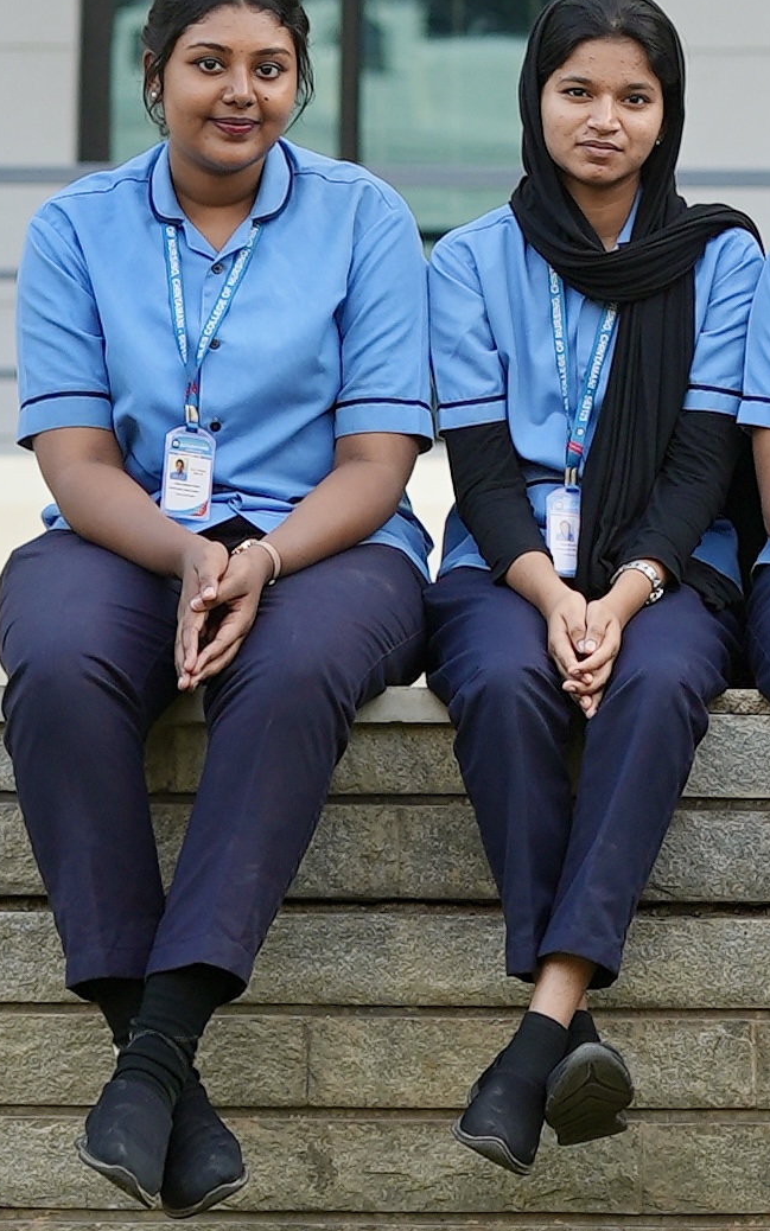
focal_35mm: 354
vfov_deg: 5.9
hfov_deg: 3.7
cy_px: -792
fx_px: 11883
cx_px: 1114
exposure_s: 1/250
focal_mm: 85
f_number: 2.5
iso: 200
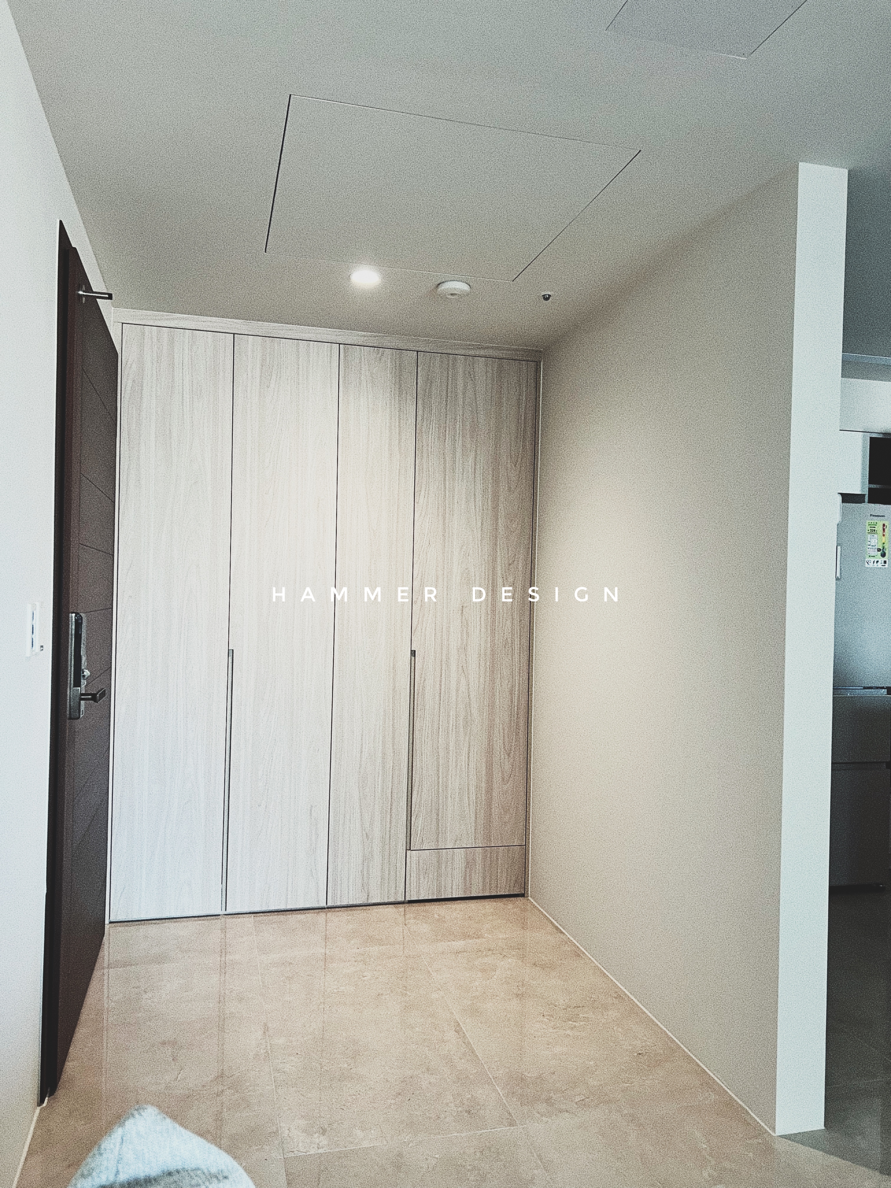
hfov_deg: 53.1
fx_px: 892
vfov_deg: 67.3
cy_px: 594
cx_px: 446
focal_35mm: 26
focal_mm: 5.7
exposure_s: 1/60
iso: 80
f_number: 1.5
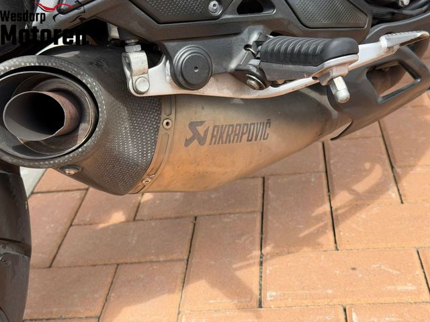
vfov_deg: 30.3
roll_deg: +10.0
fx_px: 596
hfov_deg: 39.7
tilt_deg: -27.5
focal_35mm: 48
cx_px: 215
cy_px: 161
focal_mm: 6.76
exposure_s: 1/1041
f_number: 1.78
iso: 64
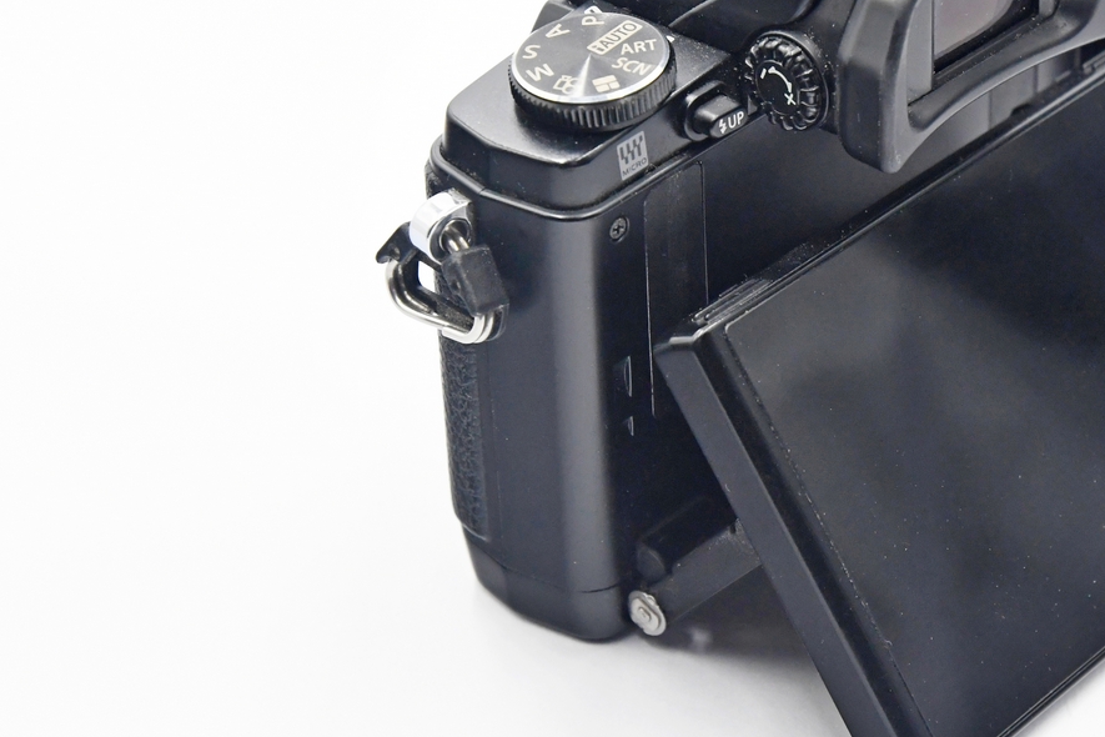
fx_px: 3591
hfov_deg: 17.3
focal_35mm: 117
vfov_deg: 11.7
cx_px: 891
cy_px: 254
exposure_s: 1/125
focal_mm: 46
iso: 1600
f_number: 7.1
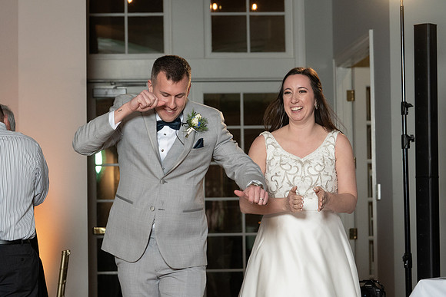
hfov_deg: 16.1
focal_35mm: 128
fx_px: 1580
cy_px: 135
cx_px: 229
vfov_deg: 10.8
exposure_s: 1/200
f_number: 5.6
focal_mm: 101
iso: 2000
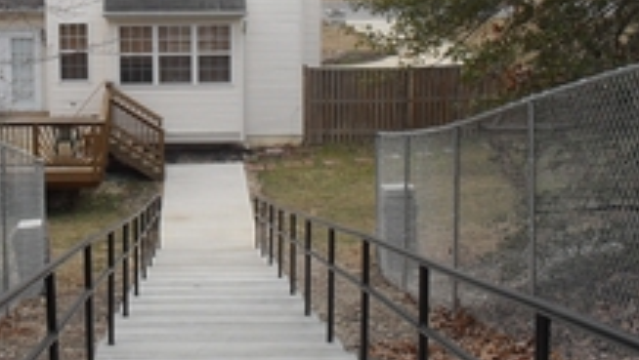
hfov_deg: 29.8
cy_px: 88
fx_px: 1187
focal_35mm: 70
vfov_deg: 17.2
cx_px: 193
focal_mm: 6.3
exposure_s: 1/125
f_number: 3.2
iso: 80
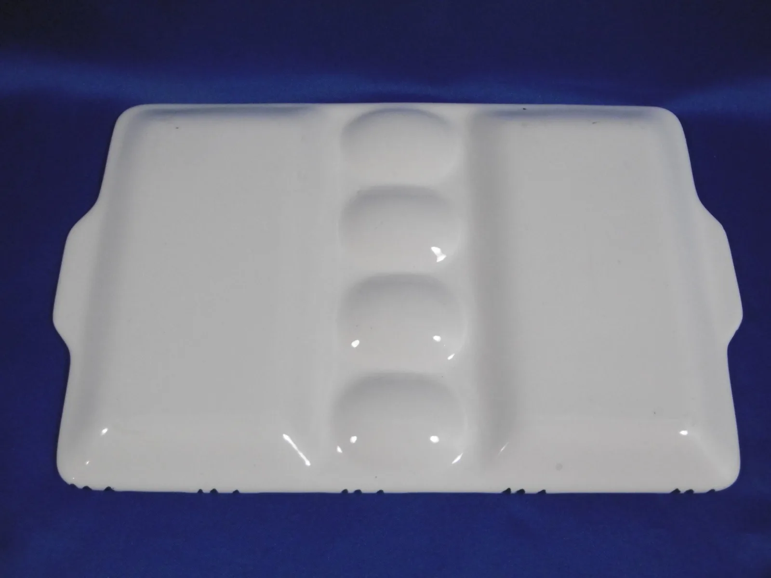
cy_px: 289
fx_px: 846
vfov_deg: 37.7
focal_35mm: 38
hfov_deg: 49.0
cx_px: 386
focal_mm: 6.8
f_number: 3.7
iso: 400
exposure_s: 1/60
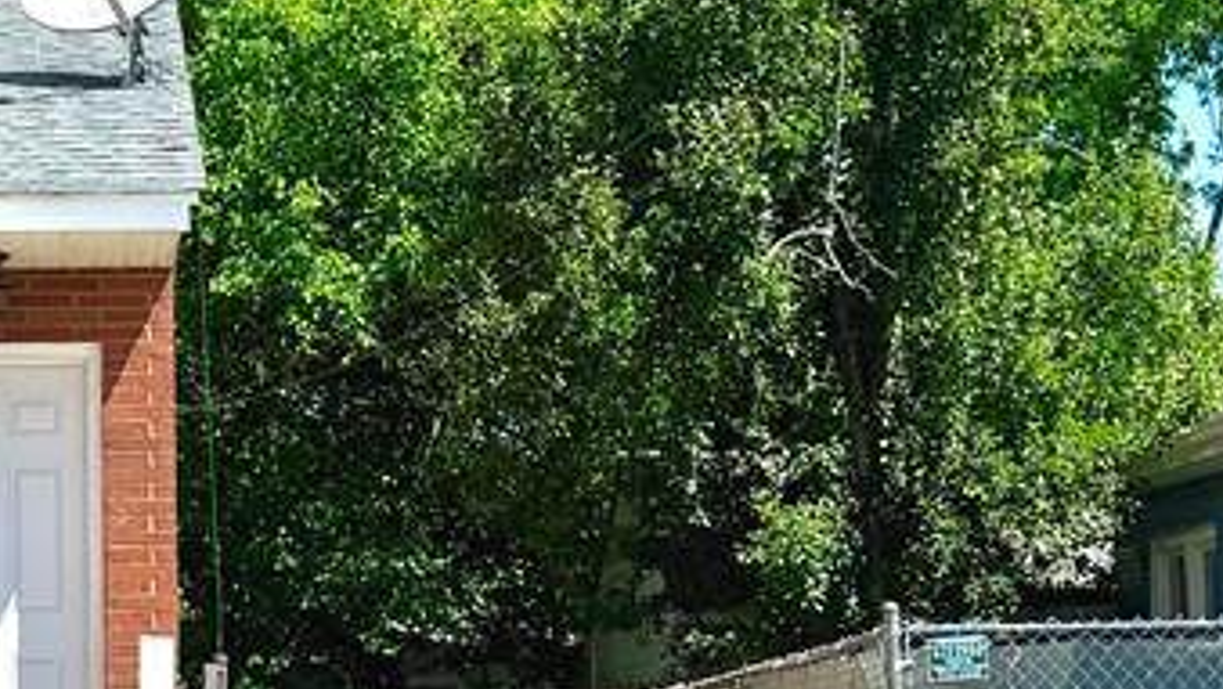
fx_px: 2563
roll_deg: +0.2
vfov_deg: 15.2
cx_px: -177
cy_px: 583
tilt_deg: +3.0
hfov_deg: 24.7
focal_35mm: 79
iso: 80
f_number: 1.78
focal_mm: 6.76
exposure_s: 1/4975
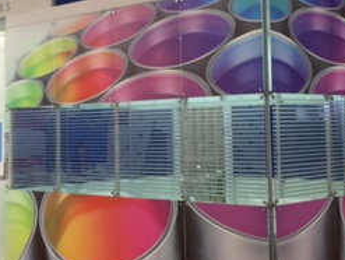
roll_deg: +0.7
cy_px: 101
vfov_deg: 19.7
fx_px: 749
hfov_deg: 26.0
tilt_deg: +1.5
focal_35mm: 75
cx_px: 165
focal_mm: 4.15
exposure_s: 1/30
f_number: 2.2
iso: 40
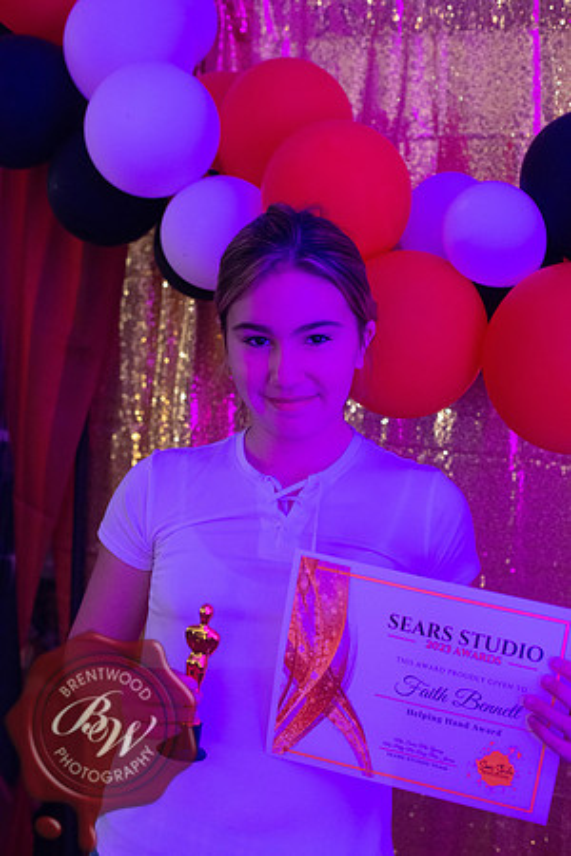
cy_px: 428
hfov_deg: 27.0
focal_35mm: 50
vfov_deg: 39.6
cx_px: 286
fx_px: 1189
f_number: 3.5
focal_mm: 50
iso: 5600
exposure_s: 1/50
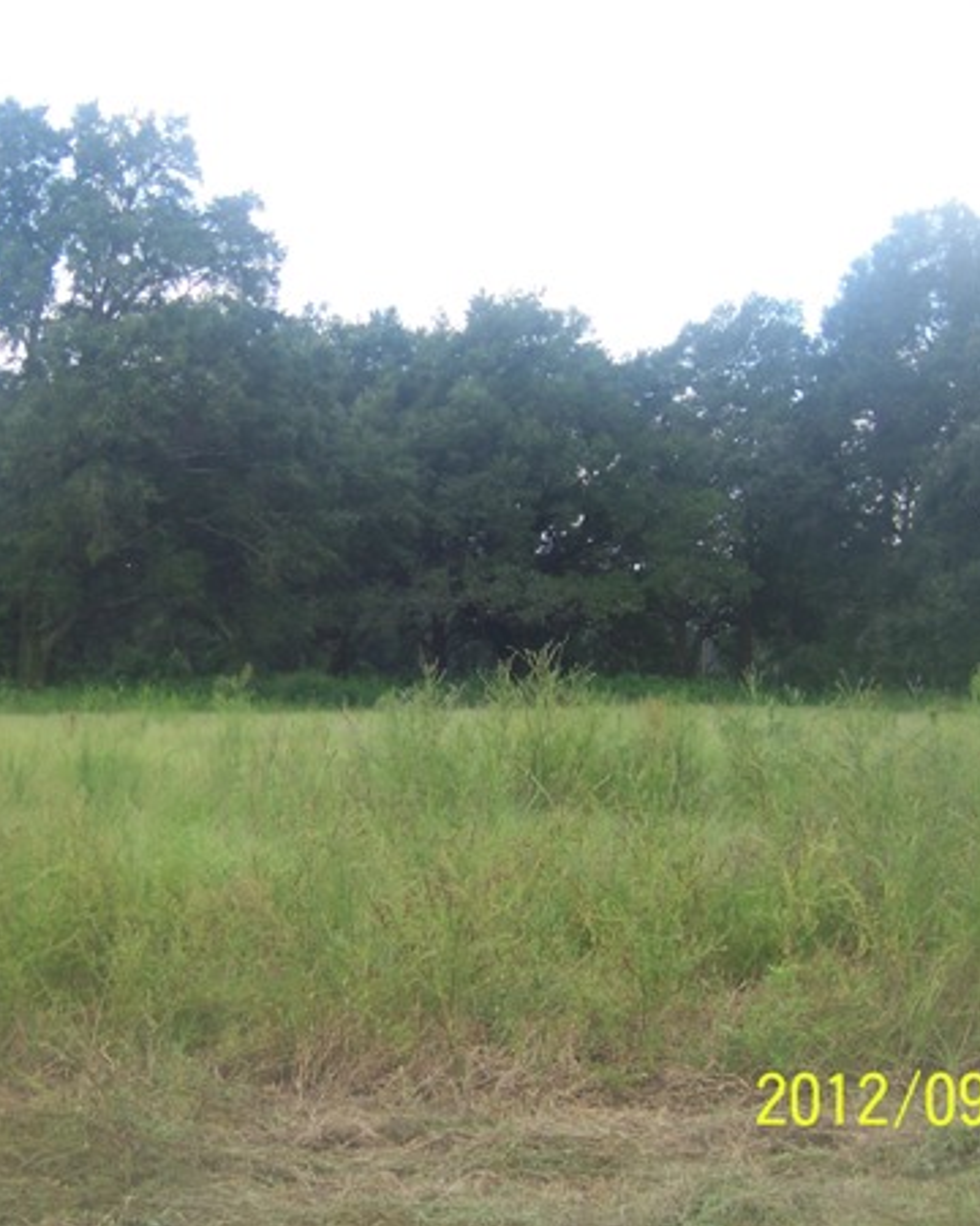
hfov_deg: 30.0
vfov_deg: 37.3
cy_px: 618
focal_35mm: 50
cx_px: 316
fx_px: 1813
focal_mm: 6.2
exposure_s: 1/320
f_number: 2.8
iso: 80
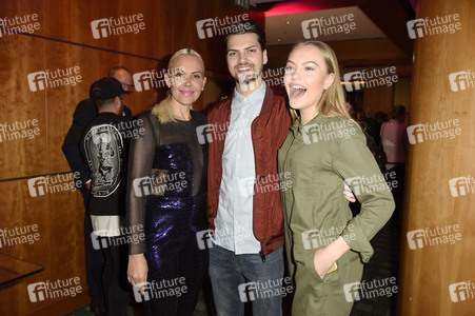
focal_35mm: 32
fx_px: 422
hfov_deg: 58.8
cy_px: 158
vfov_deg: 41.1
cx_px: 238
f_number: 3.5
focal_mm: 32
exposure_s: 1/40
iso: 1250
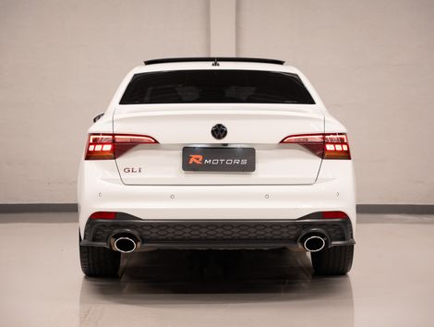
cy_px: 164
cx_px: 217
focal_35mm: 76
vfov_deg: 19.5
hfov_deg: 25.7
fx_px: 951
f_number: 3.5
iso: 3200
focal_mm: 70
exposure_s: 1/100
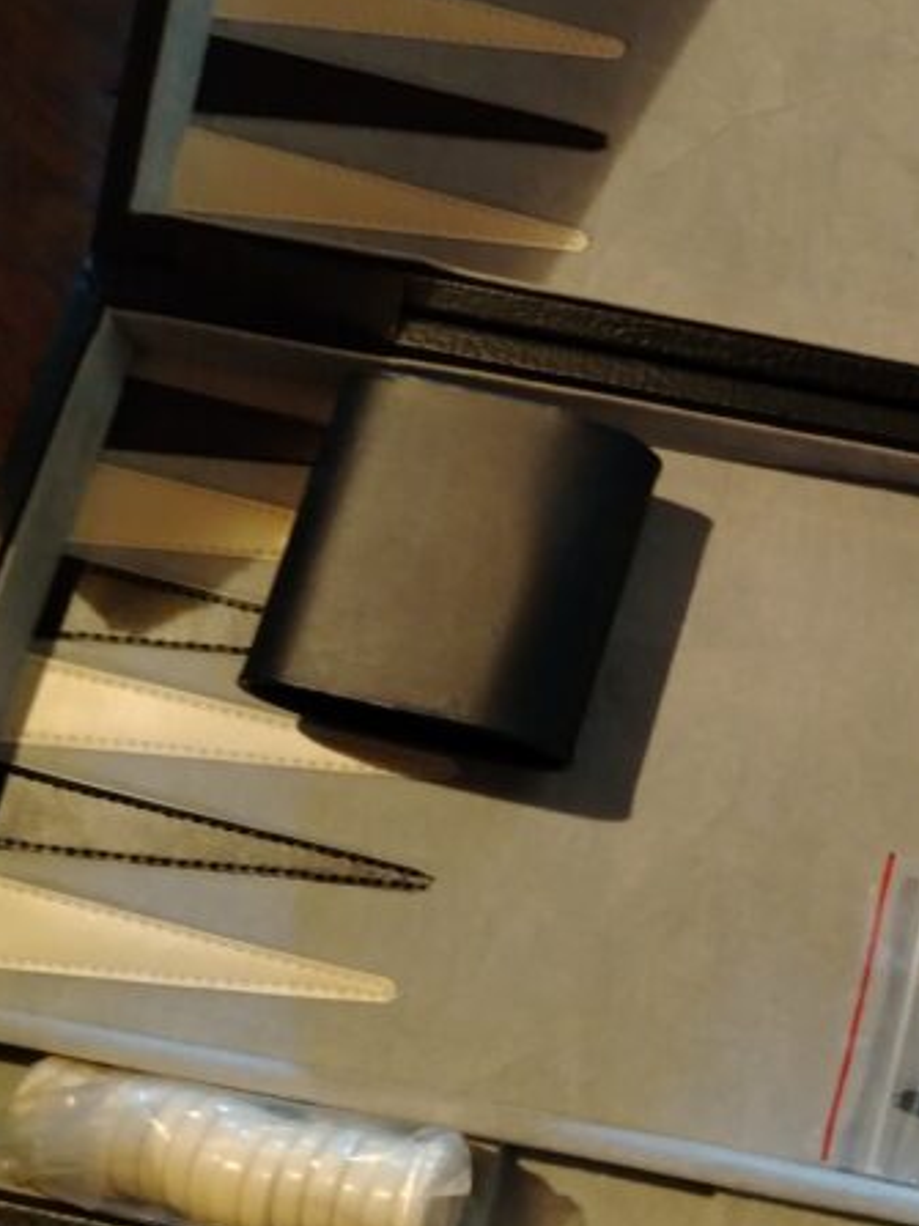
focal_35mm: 43
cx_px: 809
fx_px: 1523
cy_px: 538
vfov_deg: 43.8
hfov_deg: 32.1
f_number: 1.75
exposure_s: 1/25
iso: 4247
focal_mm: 5.25
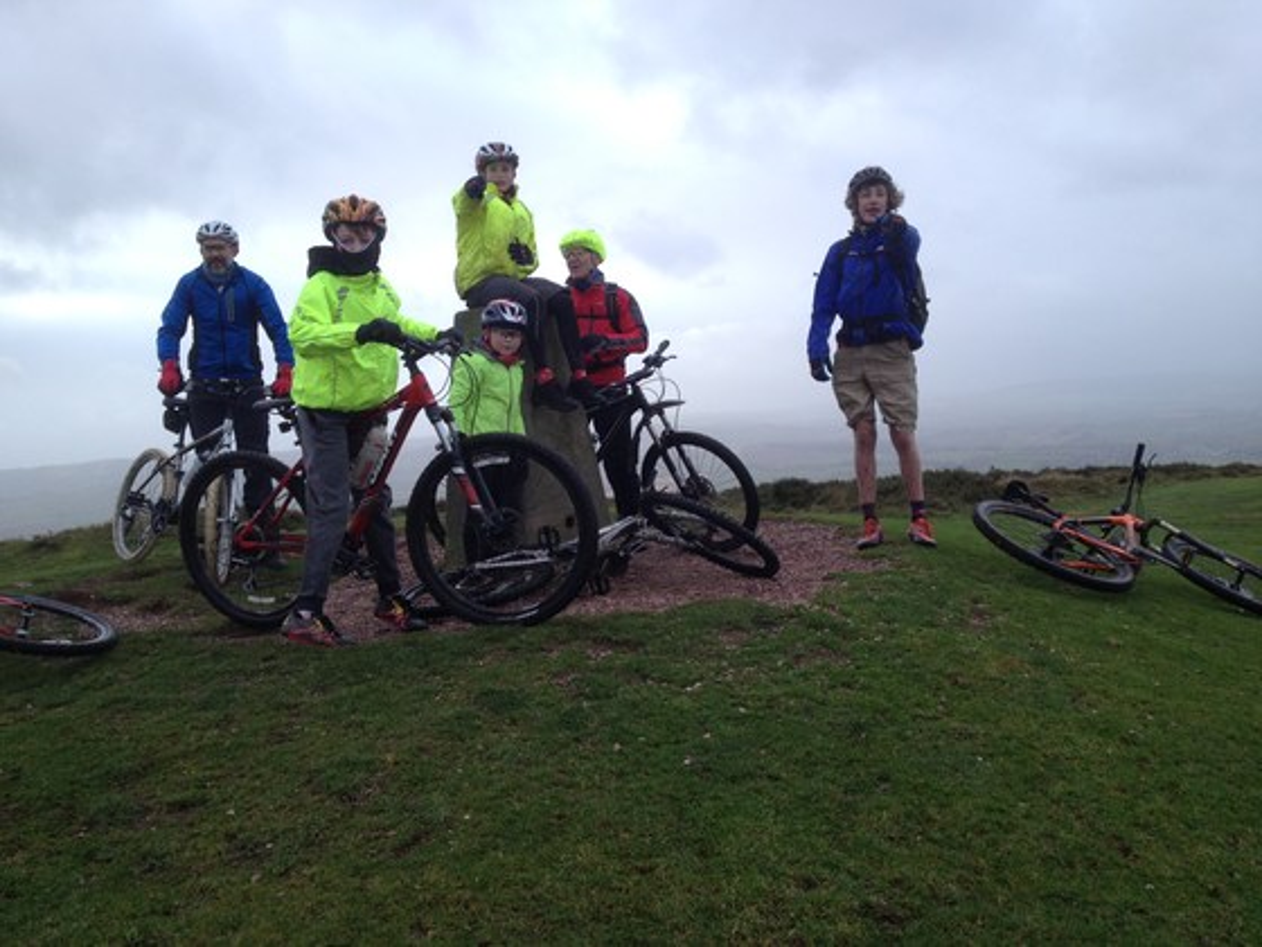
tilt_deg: +0.2
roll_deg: +6.6
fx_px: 1276
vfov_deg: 40.7
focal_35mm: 35
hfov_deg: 52.6
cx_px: 631
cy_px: 474
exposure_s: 1/332
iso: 50
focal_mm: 4.28
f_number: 2.4
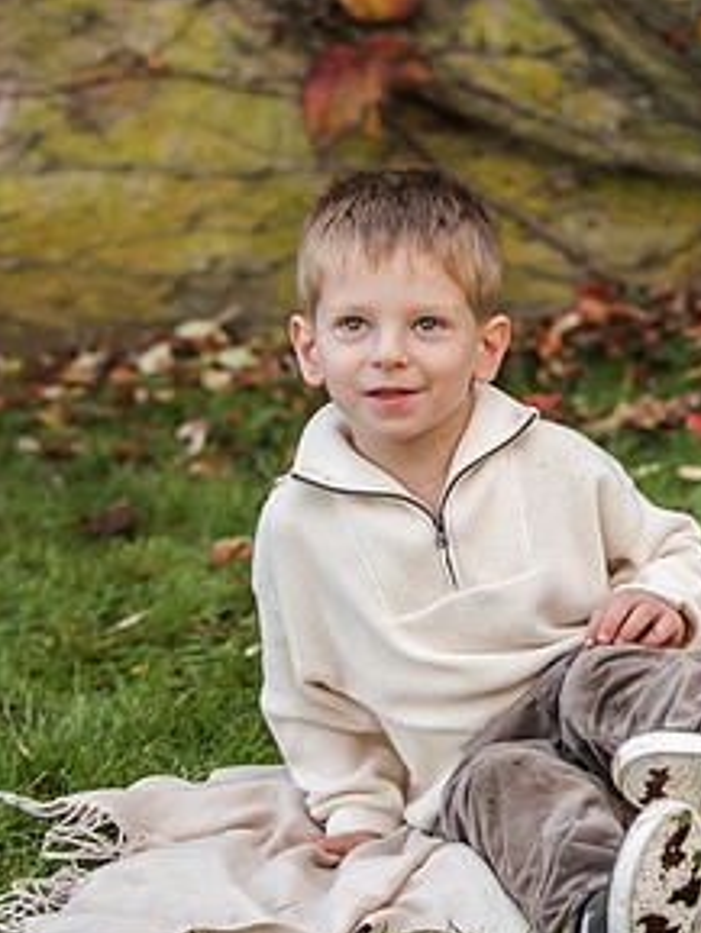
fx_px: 3804
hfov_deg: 10.3
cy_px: 355
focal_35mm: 141
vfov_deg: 14.0
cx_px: 869
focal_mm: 70
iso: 800
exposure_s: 1/1000
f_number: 3.5
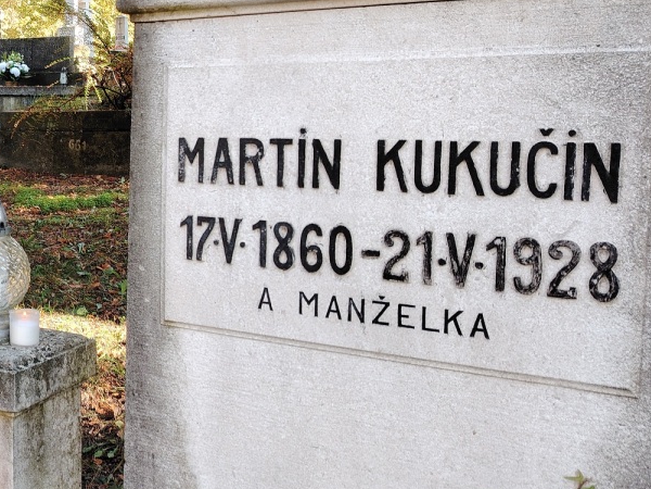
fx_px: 903
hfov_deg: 36.4
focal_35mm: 48
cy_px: 191
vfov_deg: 30.2
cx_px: 30
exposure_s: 1/100
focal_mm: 5.25
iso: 250
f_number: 1.75
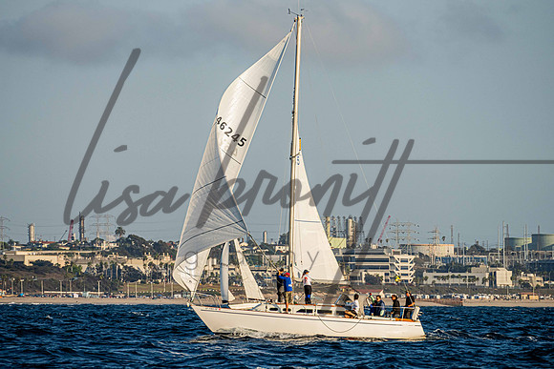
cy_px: 161
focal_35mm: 419
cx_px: 294
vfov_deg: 3.3
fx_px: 6444
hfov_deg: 4.9
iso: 400
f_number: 8
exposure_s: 1/1600
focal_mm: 320
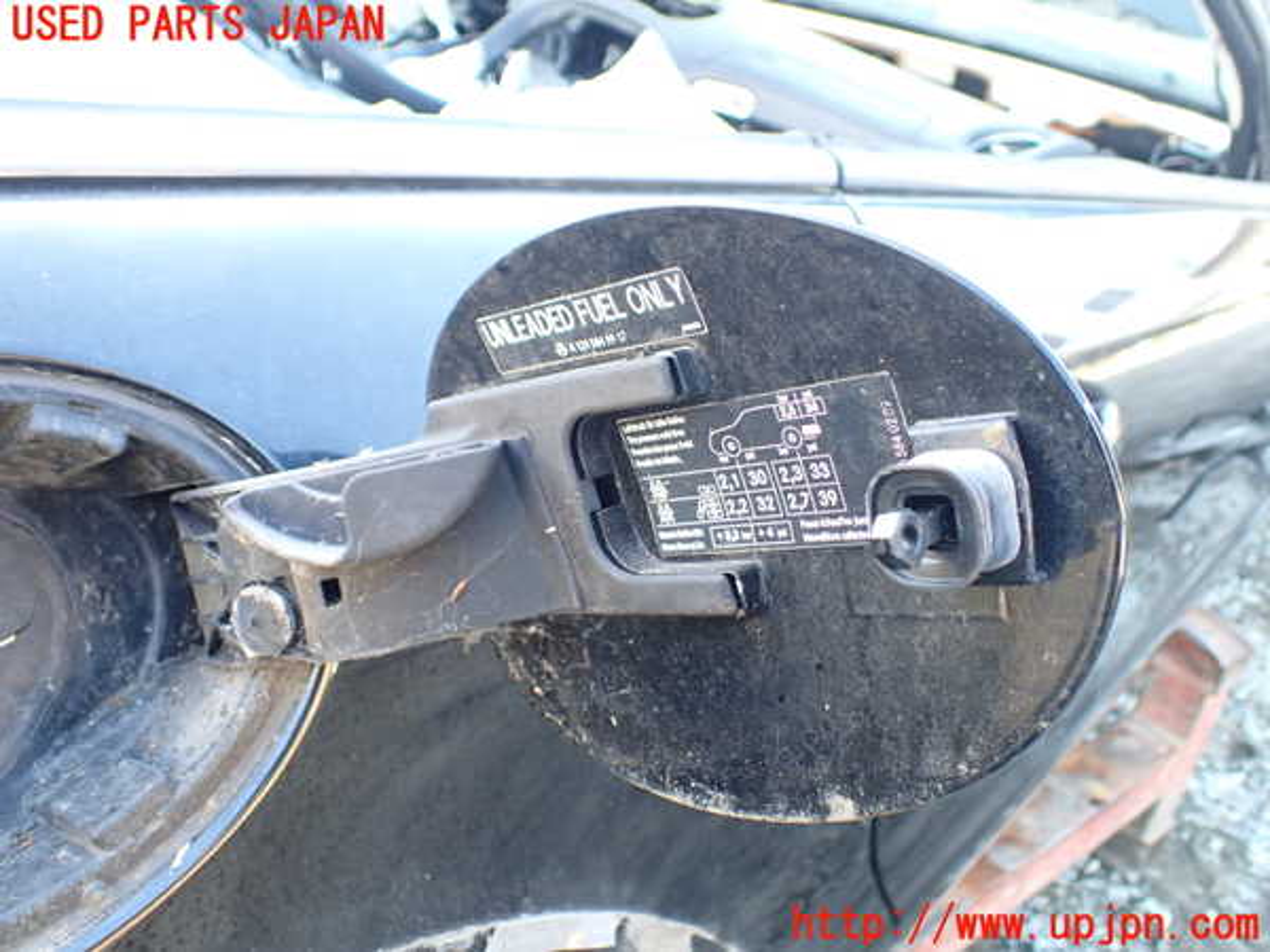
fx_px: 1101
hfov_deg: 60.0
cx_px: 635
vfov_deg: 46.8
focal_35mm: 30
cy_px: 476
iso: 400
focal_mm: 5.4
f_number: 2.3
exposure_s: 1/125
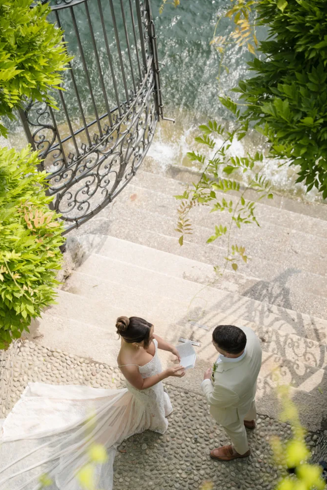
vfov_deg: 27.3
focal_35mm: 74
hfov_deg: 18.4
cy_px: 280
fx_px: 1010
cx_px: 164
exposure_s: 1/1250
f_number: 2.8
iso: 160
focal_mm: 64.1
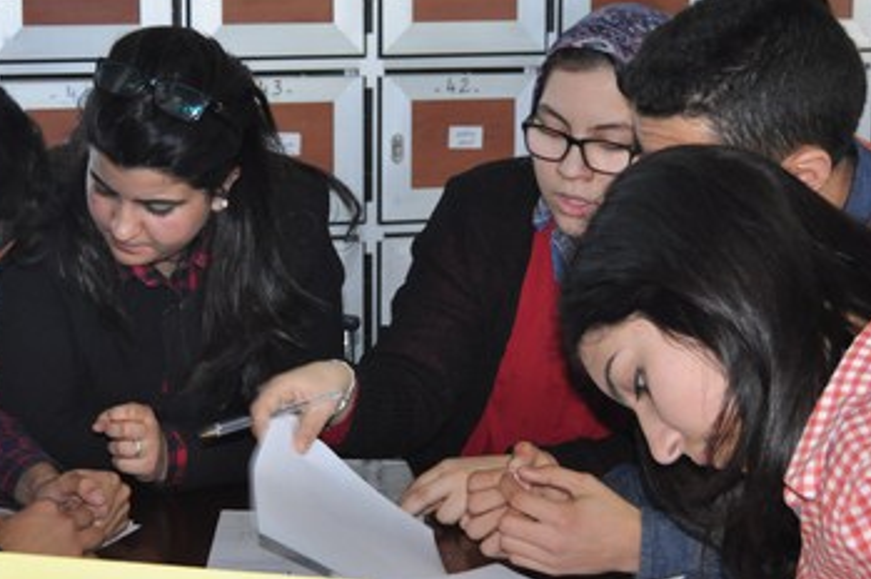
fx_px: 2127
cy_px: 363
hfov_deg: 23.1
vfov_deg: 15.5
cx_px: 322
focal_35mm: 88
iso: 800
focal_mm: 32
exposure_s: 1/60
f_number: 4.5
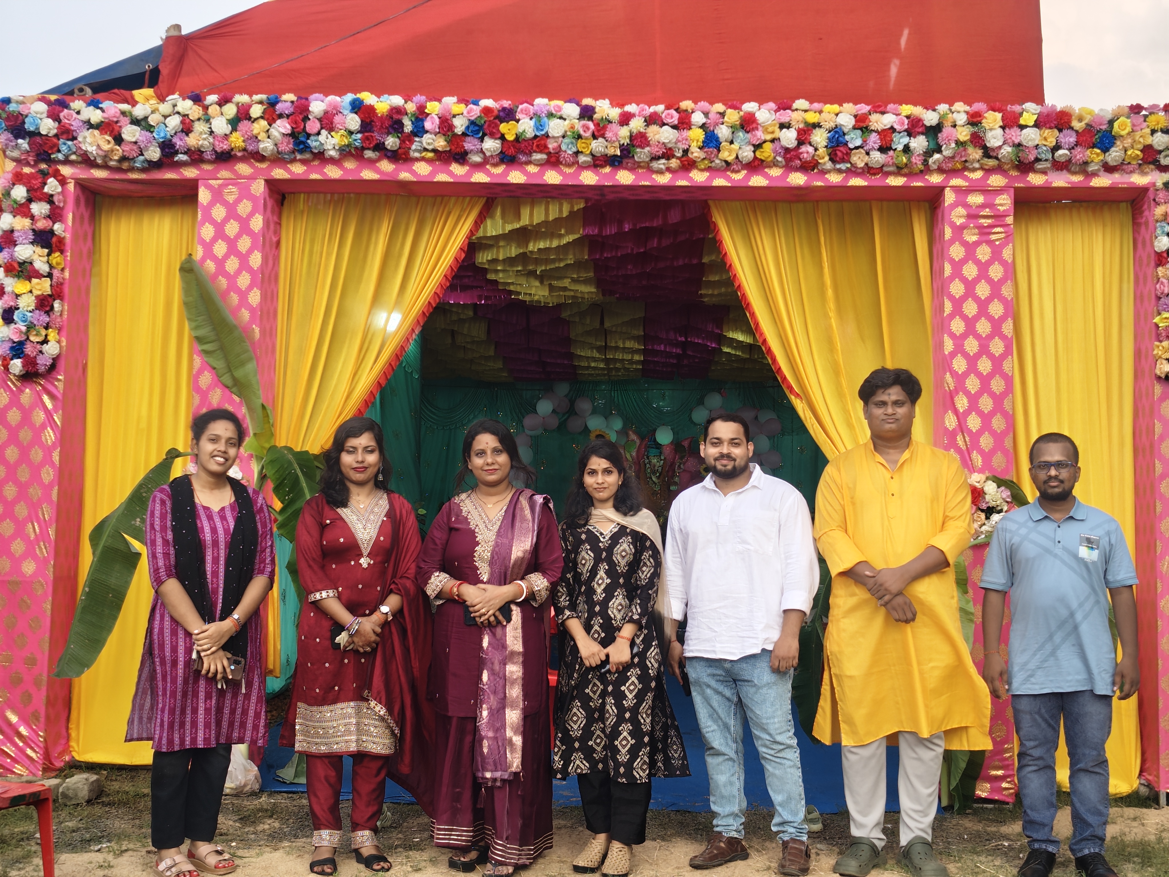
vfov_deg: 29.1
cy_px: 438
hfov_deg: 38.2
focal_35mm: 50
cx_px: 584
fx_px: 1689
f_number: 1.88
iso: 50
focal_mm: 5.56
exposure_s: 1/124
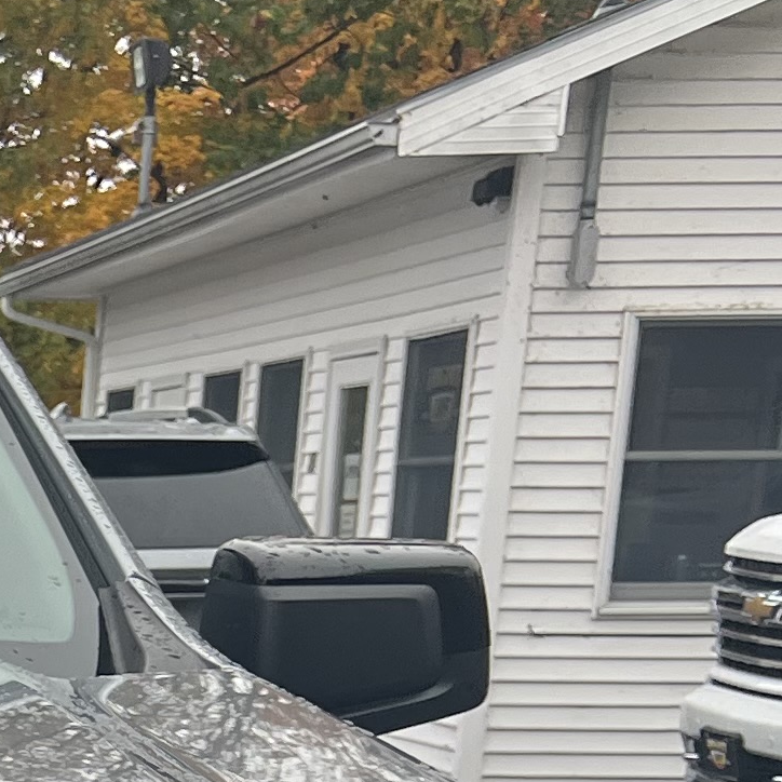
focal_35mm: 128
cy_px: 1332
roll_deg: -0.8
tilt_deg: -14.0
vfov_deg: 12.6
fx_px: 3271
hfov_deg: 11.9
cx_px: -868
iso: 50
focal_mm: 5.7
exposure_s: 1/1029
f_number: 1.5
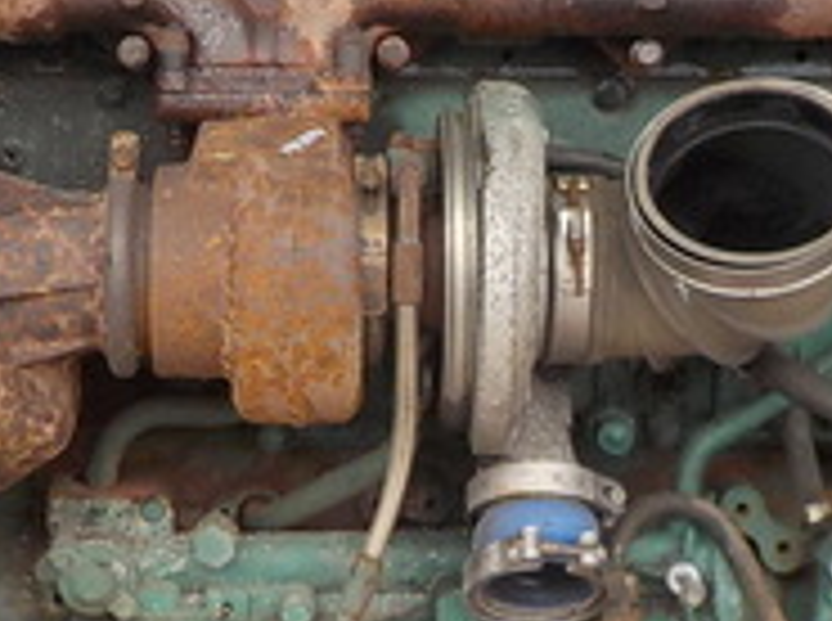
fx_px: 2495
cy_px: 130
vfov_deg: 14.1
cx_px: 423
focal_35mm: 104
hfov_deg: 18.9
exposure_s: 1/30
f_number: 3.3
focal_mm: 4.1
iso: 140
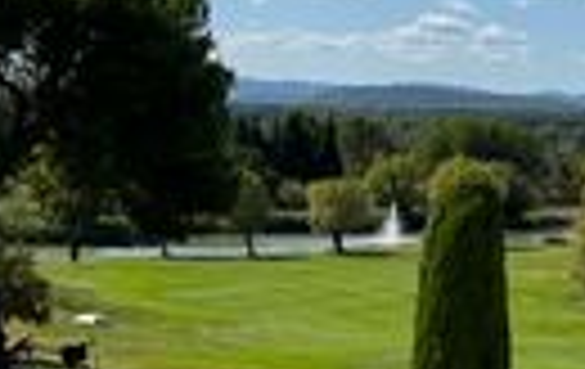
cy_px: 266
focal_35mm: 117
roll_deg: -0.8
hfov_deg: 17.7
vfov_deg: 11.2
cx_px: 436
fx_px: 1870
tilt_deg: -5.5
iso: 80
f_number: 1.78
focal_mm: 6.86
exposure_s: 1/6623
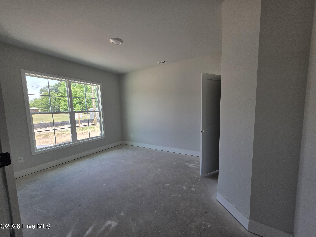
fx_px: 119
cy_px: 118
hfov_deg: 106.2
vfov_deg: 89.9
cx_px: 158
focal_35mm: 13
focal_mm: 2.2
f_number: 1.9
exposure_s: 1/359
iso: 80
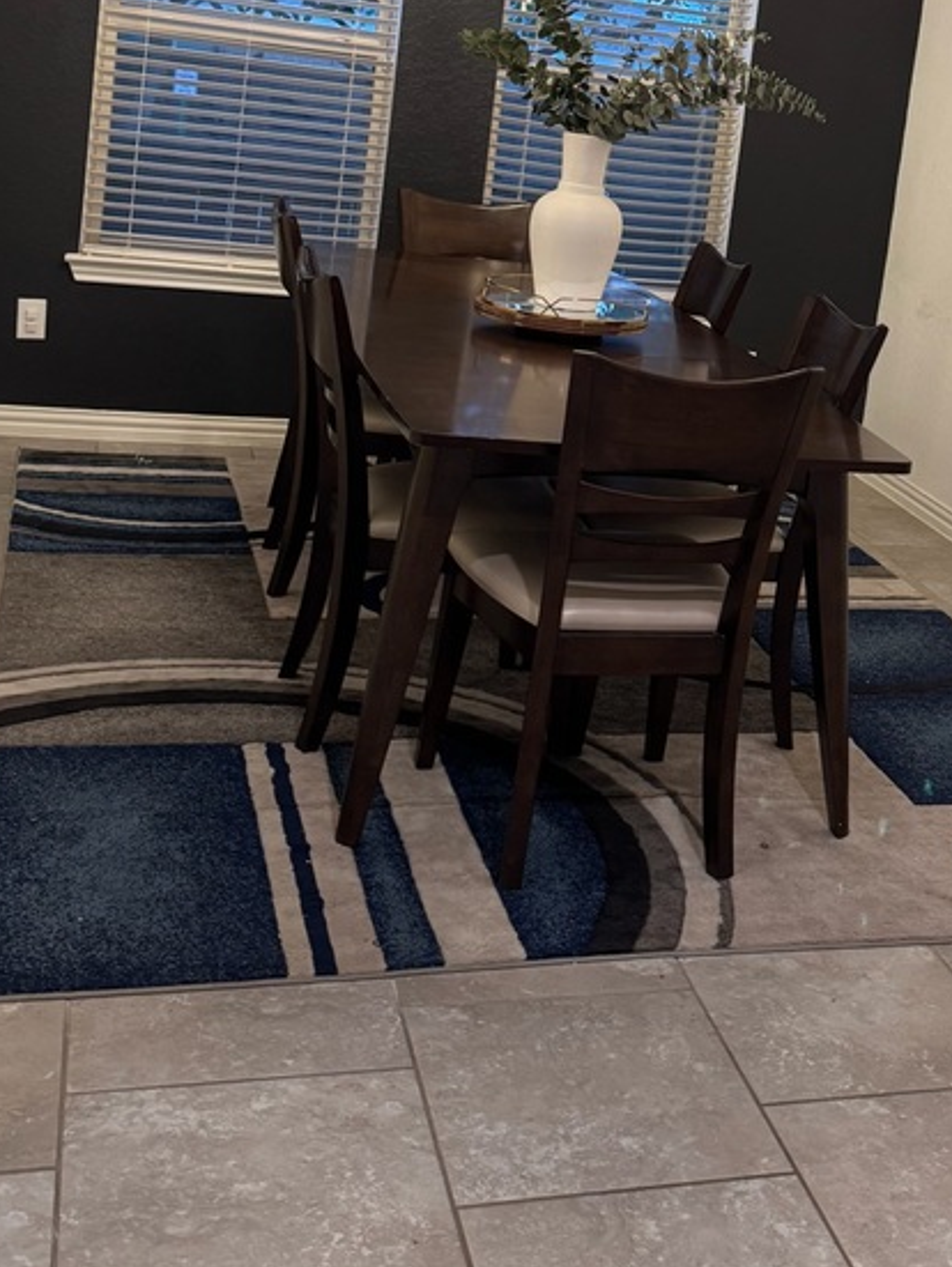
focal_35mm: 47
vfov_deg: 39.0
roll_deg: -7.4
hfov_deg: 30.2
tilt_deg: -5.4
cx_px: 754
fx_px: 1721
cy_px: 271
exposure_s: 1/60
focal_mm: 6.76
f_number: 1.78
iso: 250
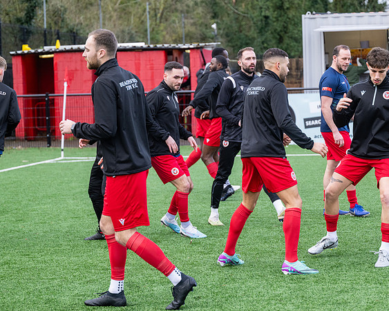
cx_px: 215
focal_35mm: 113
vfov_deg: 13.6
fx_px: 1306
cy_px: 155
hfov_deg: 16.9
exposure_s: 1/1250
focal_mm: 98
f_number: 4
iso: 800
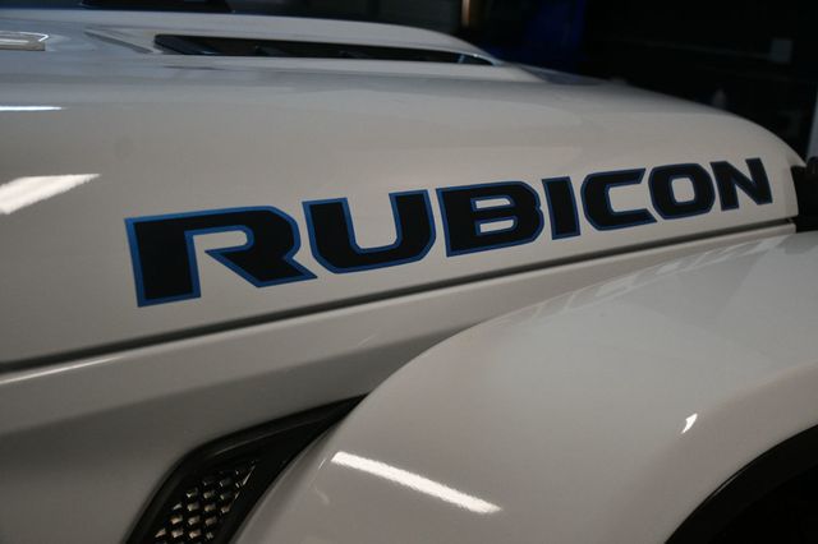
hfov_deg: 48.5
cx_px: 409
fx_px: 908
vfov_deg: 33.4
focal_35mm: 40
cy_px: 272
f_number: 4
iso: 800
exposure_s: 1/200
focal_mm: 27
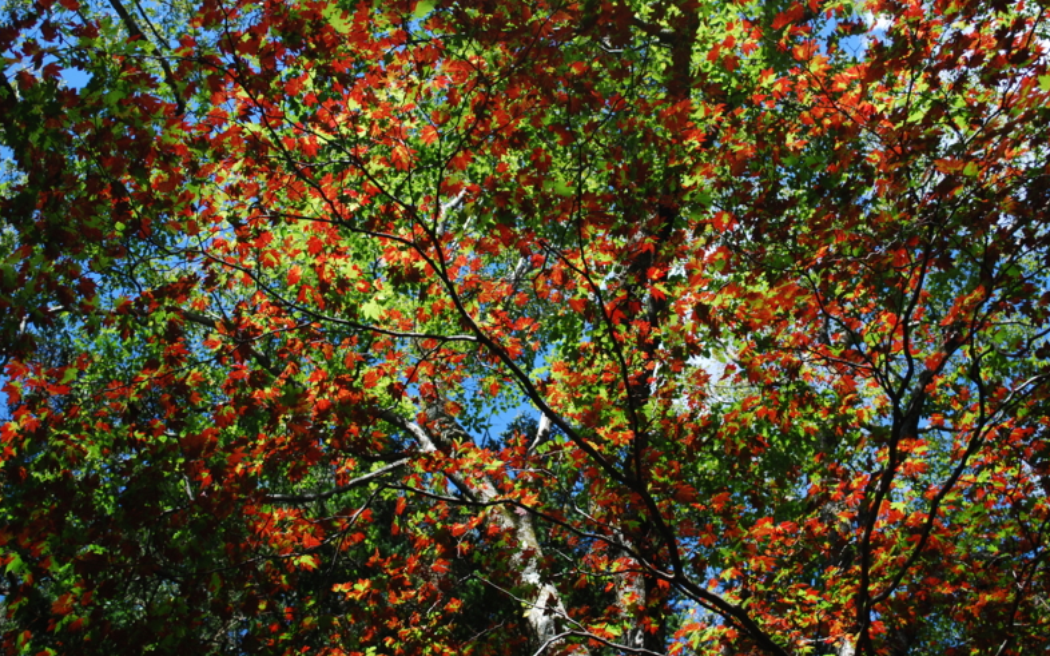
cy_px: 302
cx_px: 525
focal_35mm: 55
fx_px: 1560
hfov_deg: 37.2
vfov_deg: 23.7
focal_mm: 35
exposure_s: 1/125
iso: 100
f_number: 5.6
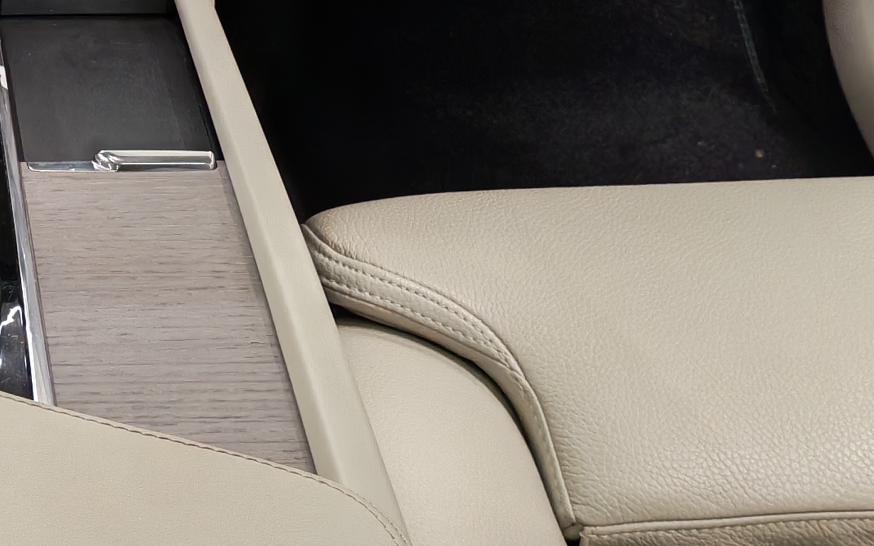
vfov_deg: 12.7
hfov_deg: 20.1
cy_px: -264
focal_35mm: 98
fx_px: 2334
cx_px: -115
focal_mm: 6.12
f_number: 1.9
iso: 1025
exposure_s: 1/100
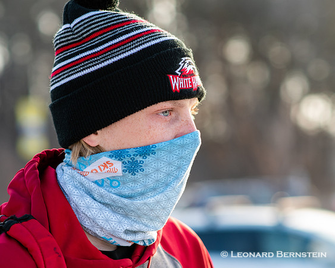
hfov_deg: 13.4
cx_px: 201
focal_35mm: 144
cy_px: 134
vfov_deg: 10.7
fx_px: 1423
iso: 400
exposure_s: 1/640
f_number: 2.5
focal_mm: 85
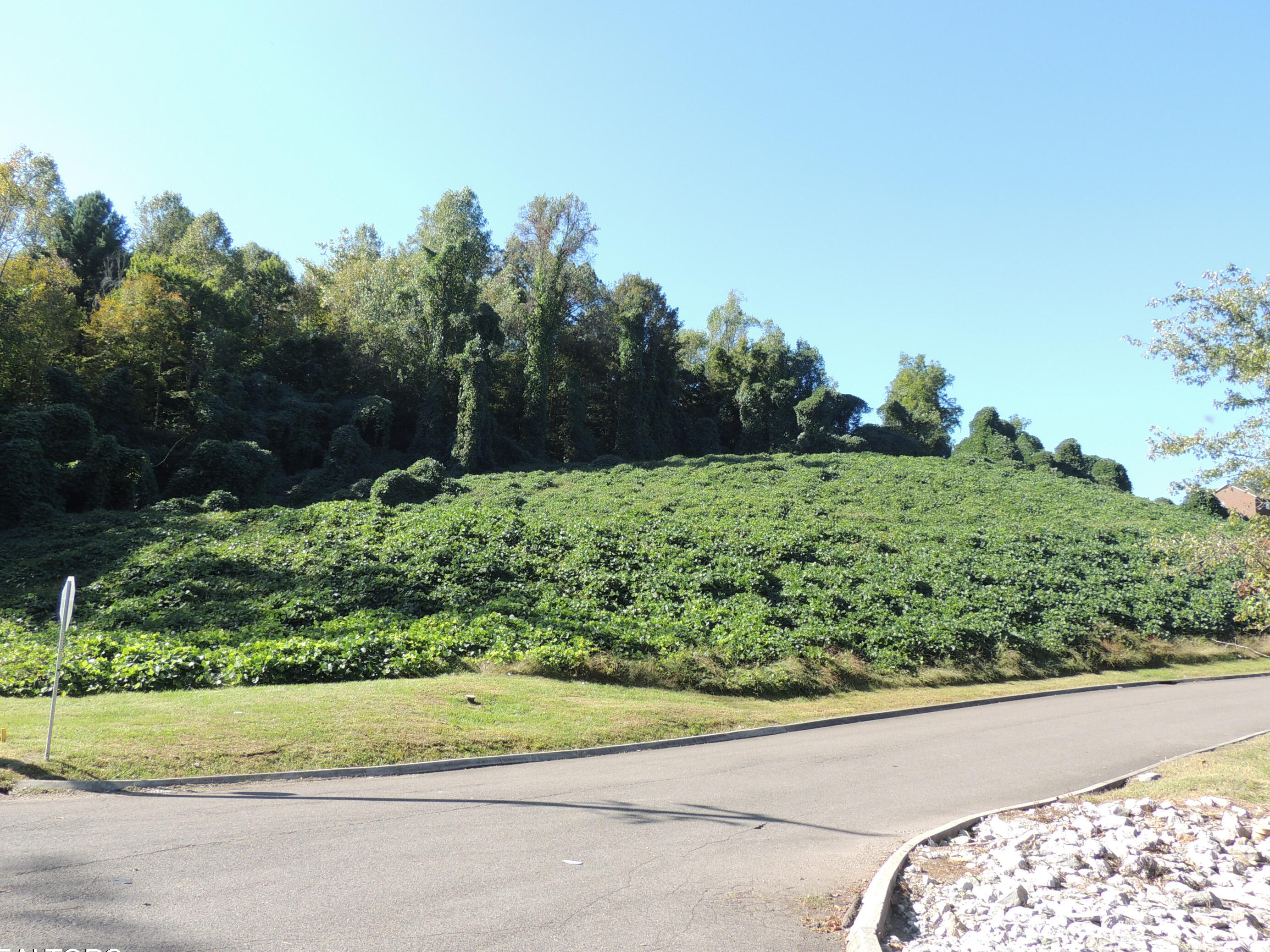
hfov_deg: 67.2
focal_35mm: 26
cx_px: 593
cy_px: 492
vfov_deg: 53.1
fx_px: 954
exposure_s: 1/400
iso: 100
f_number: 3
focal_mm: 4.3
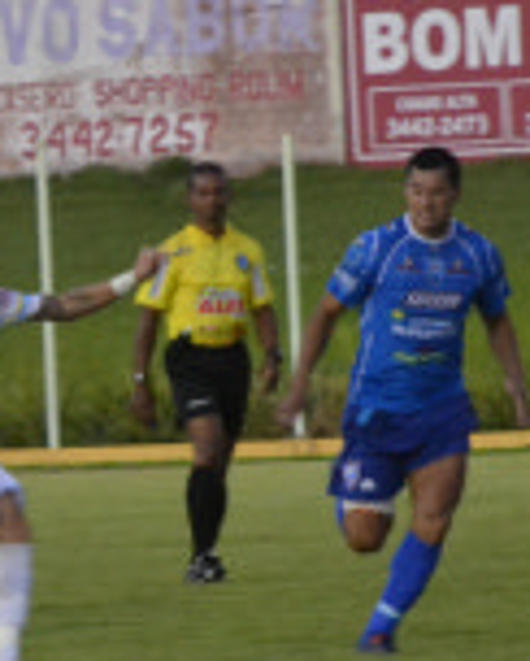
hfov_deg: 2.5
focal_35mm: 624
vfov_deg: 3.1
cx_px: 83
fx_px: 12202
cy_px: 402
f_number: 5.6
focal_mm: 135
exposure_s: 1/80
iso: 3200
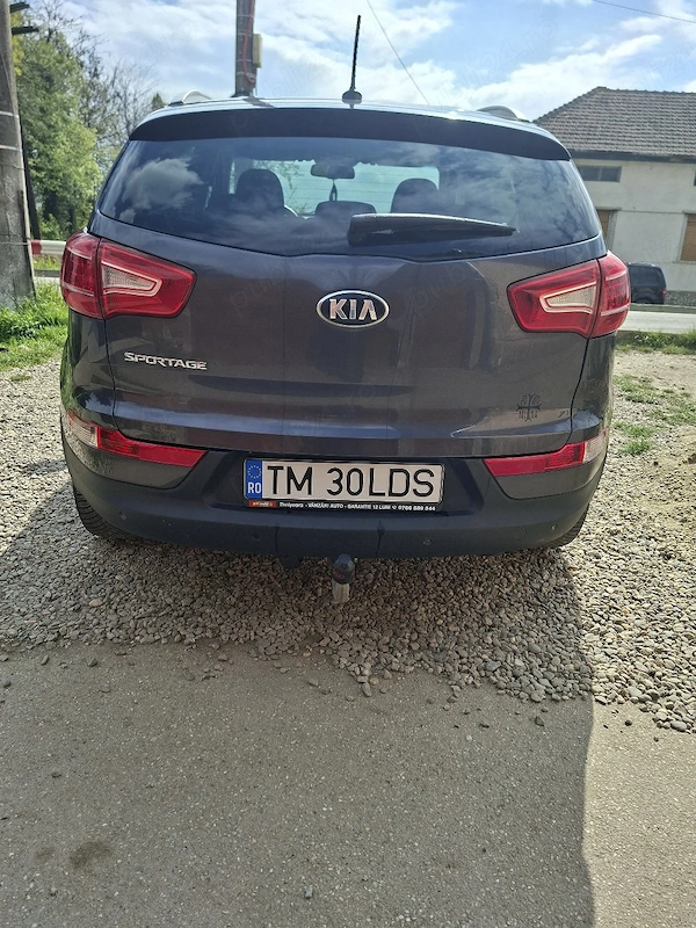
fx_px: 617
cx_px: 348
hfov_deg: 58.9
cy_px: 464
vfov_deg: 73.9
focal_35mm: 23
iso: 50
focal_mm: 5.54
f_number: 1.8
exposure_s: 1/2000
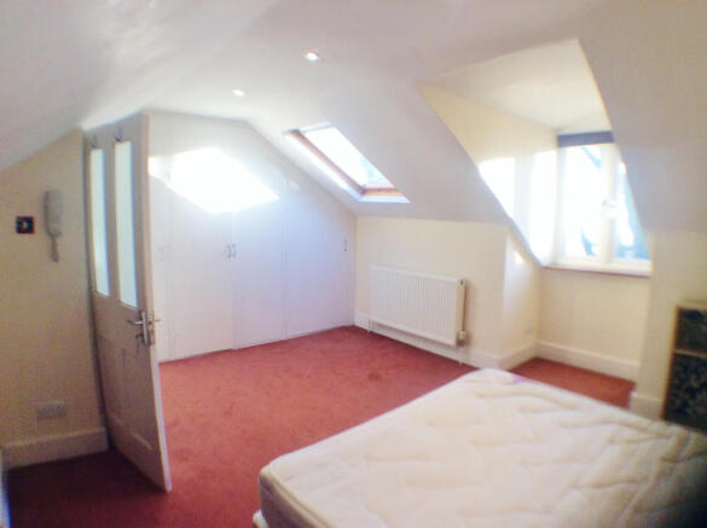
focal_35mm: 32
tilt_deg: -7.3
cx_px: 354
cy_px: 264
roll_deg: -0.9
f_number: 2.4
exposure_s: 1/60
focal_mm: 3.3
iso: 40
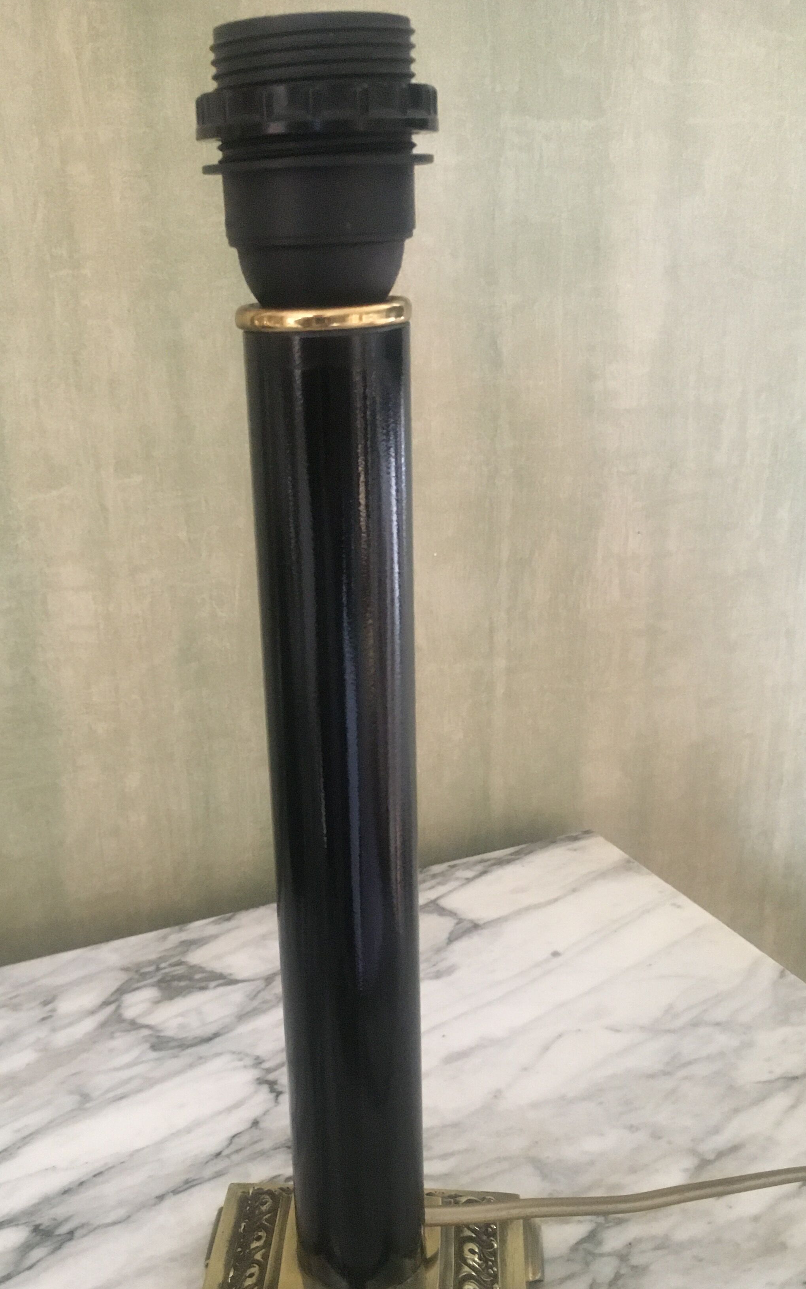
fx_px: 1335
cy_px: 755
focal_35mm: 38
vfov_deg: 51.3
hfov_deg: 33.5
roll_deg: +2.6
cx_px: 319
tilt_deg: -22.3
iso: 200
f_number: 2.2
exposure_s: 1/17
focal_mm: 4.15
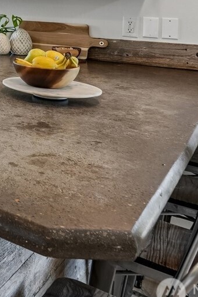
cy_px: -13
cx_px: -194
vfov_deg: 33.6
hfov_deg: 18.0
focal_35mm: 53
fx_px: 437
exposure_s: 1/50
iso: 400
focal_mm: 16
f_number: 8
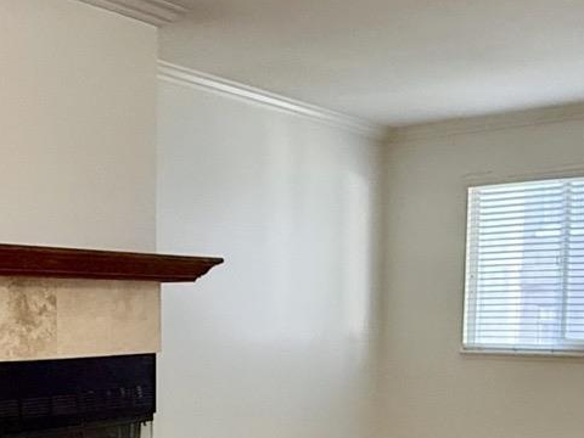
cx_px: 155
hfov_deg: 33.7
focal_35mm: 56
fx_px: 945
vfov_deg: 25.3
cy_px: 398
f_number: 2.2
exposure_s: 1/120
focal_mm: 2.22
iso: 320
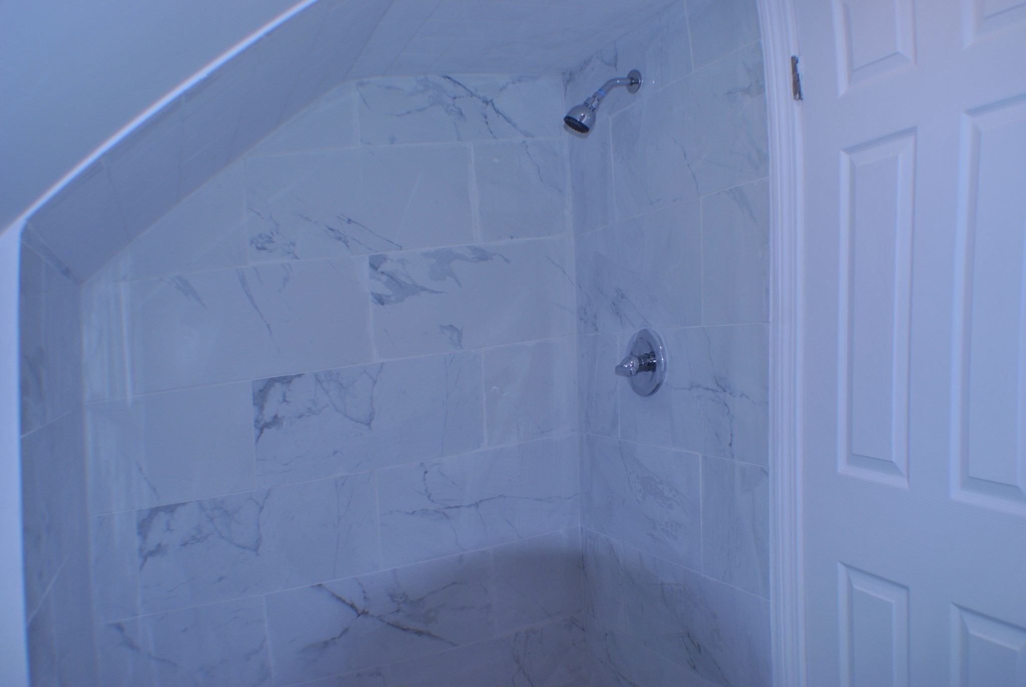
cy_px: 344
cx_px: 513
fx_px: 1027
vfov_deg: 37.0
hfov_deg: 53.1
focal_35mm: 36
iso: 100
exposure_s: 1/100
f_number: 4
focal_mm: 24
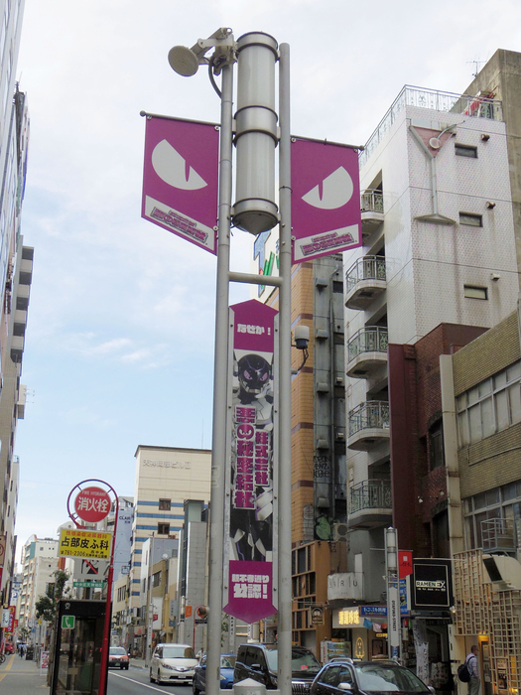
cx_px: 260
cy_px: 348
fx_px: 642
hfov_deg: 44.2
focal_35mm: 32
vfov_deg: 56.8
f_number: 4
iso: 200
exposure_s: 1/640
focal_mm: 5.8
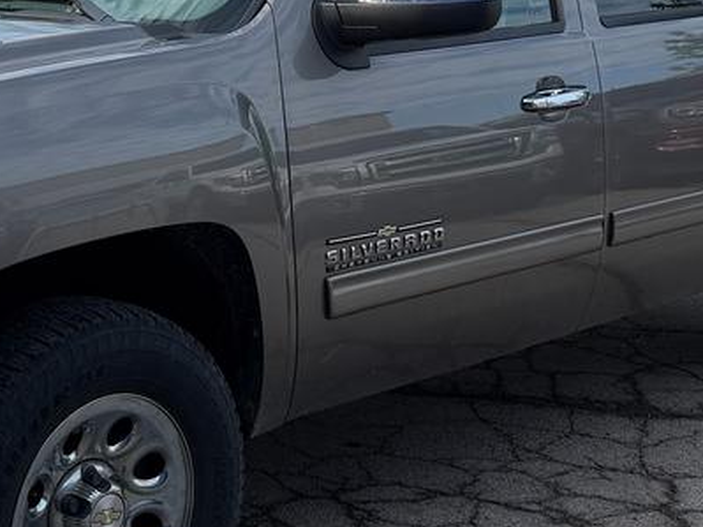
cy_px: 123
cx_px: 169
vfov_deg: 19.0
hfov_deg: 25.0
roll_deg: -3.8
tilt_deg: -6.0
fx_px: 1563
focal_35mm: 77
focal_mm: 6.76
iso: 80
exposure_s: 1/2525
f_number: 1.78
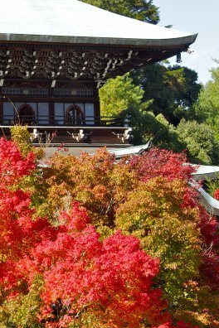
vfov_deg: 16.9
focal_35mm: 121
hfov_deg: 11.2
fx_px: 1104
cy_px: 125
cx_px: 0
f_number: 7.1
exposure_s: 1/200
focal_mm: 40
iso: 160
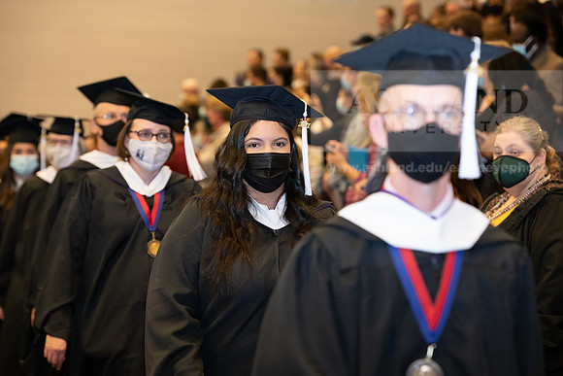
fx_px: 1721
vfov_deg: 12.5
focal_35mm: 110
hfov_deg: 18.6
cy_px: 188
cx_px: 282
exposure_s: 1/200
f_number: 4
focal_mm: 110
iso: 2000
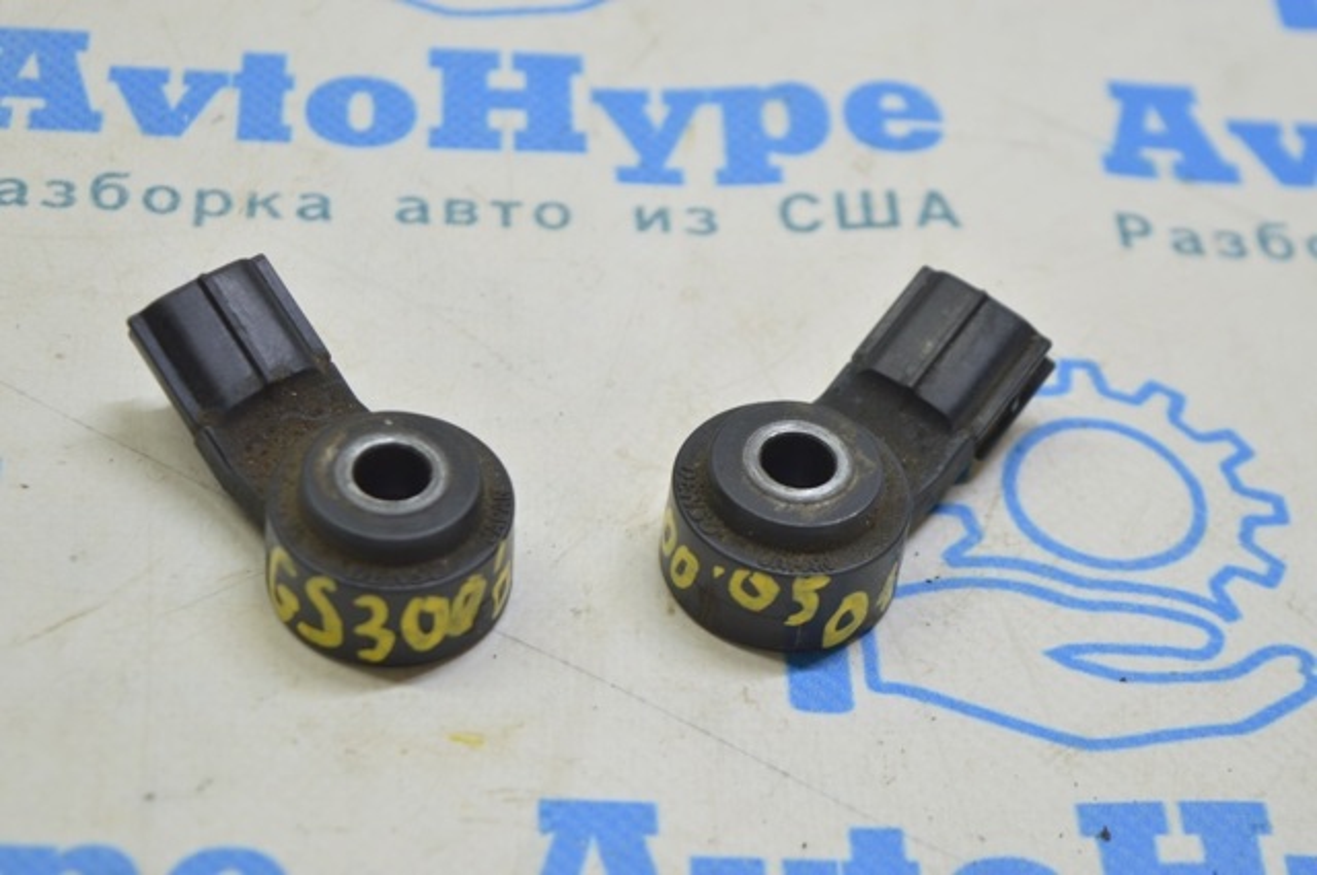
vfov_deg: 16.5
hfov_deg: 24.6
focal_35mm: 82
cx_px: 658
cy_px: 438
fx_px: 3014
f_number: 5.6
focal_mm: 55
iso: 400
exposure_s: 1/20
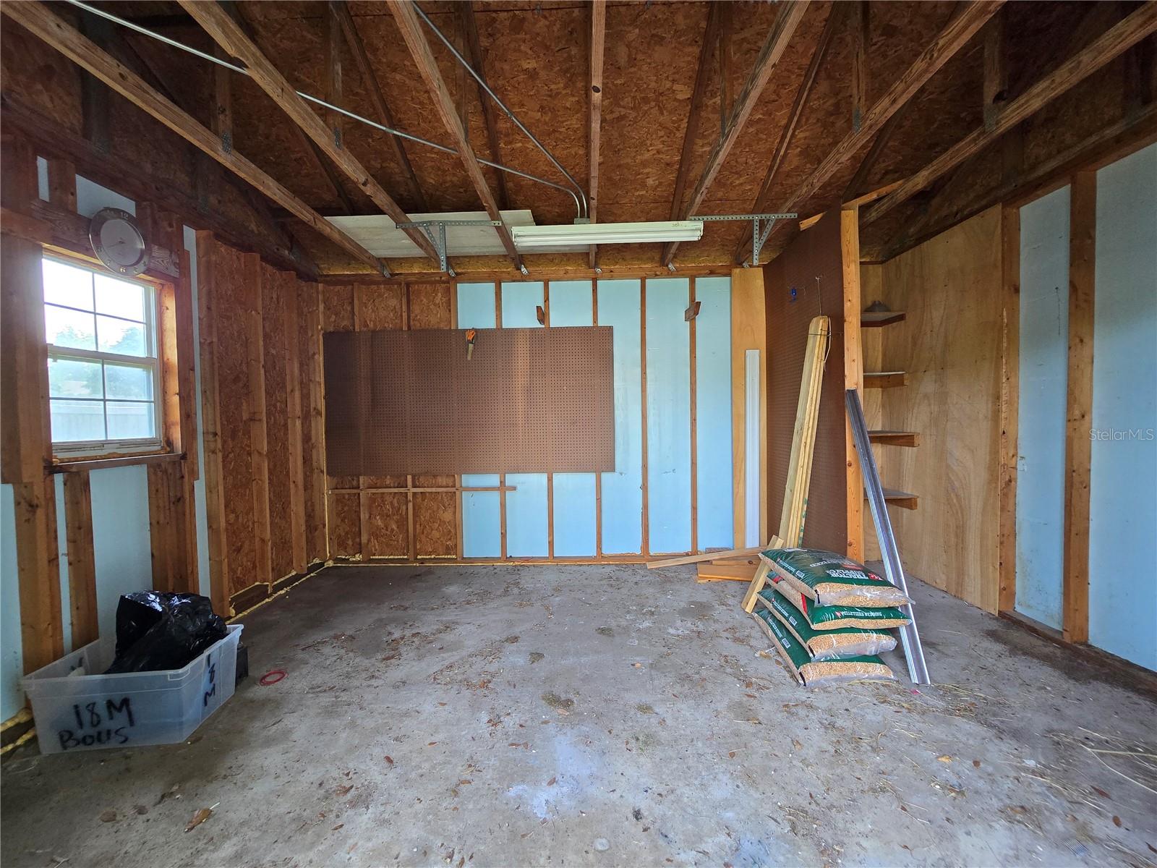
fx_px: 435
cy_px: 434
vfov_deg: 89.9
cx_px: 578
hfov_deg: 106.2
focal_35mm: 13
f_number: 2.2
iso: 100
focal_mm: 2.2
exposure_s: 1/60
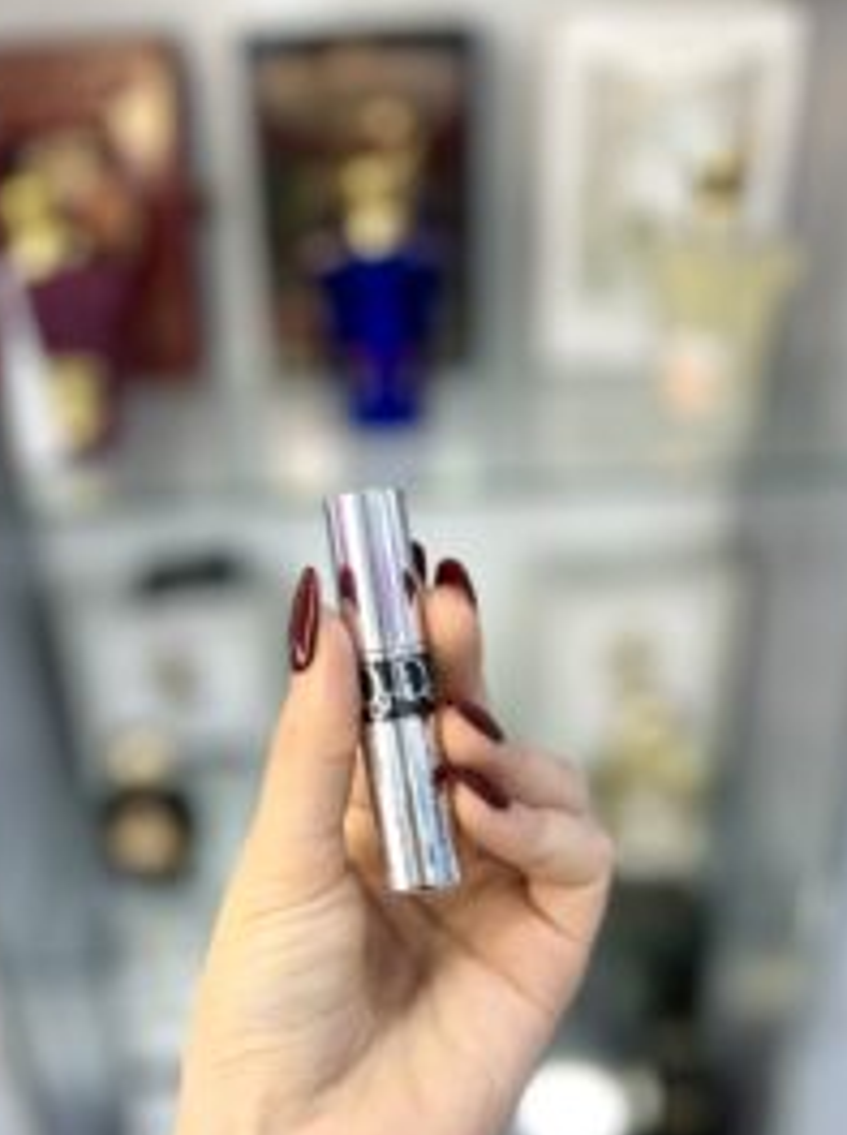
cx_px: 402
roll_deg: +4.3
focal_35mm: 37
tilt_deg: -31.4
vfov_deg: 49.9
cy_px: 681
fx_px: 1211
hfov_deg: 38.5
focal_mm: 5.7
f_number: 1.5
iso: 40
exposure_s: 1/155
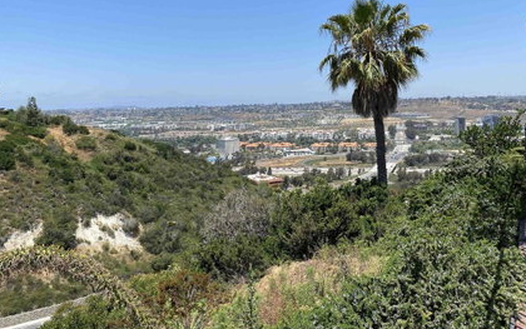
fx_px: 402
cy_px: 141
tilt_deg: -2.6
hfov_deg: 66.4
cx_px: 264
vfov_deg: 44.5
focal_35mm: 28
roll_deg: +1.3
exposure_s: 1/2463
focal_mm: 4.25
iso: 32
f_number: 1.8
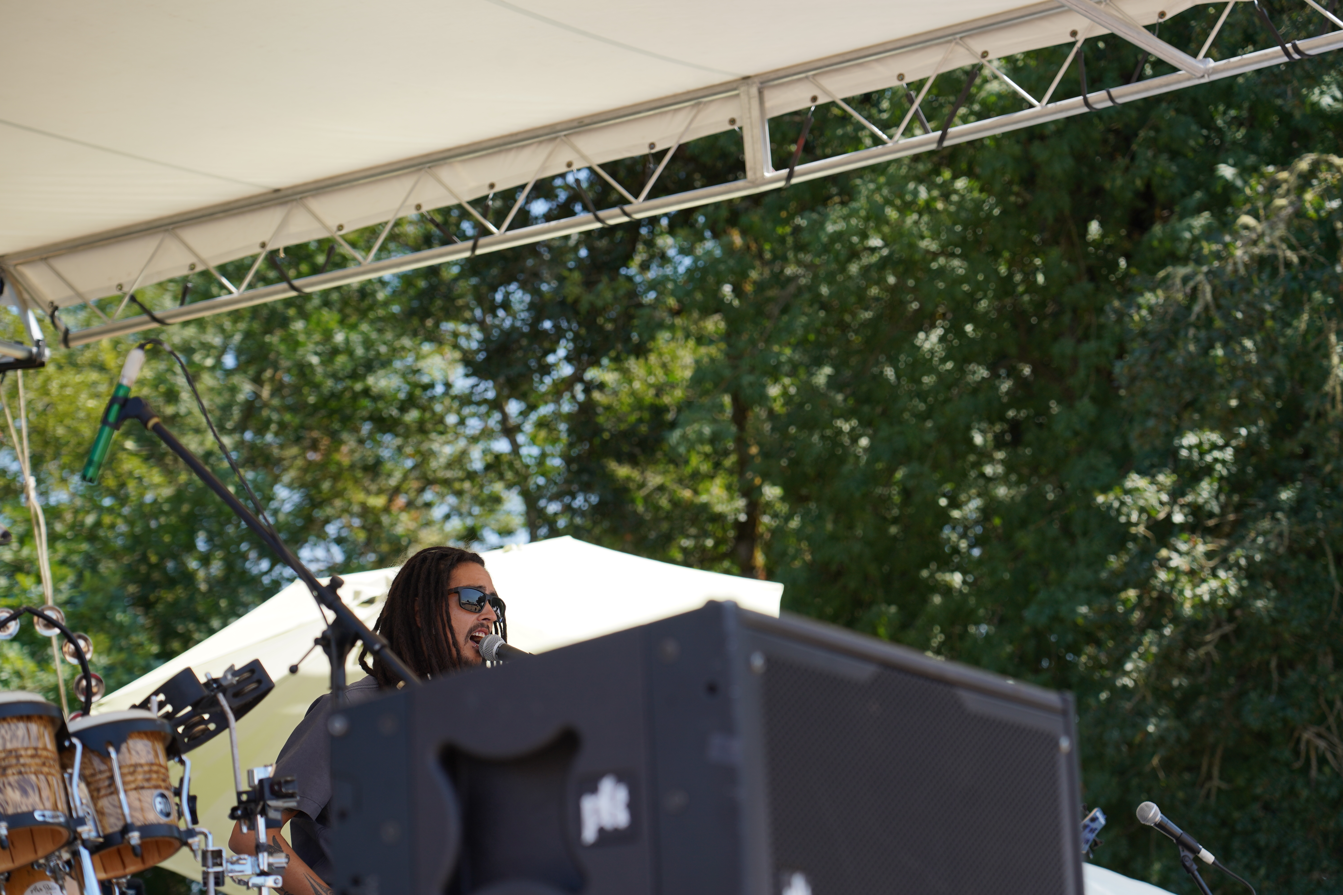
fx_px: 3917
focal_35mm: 105
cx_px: 672
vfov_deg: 13.0
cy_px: 448
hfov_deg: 19.5
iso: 100
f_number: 5.6
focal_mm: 105
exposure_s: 1/250
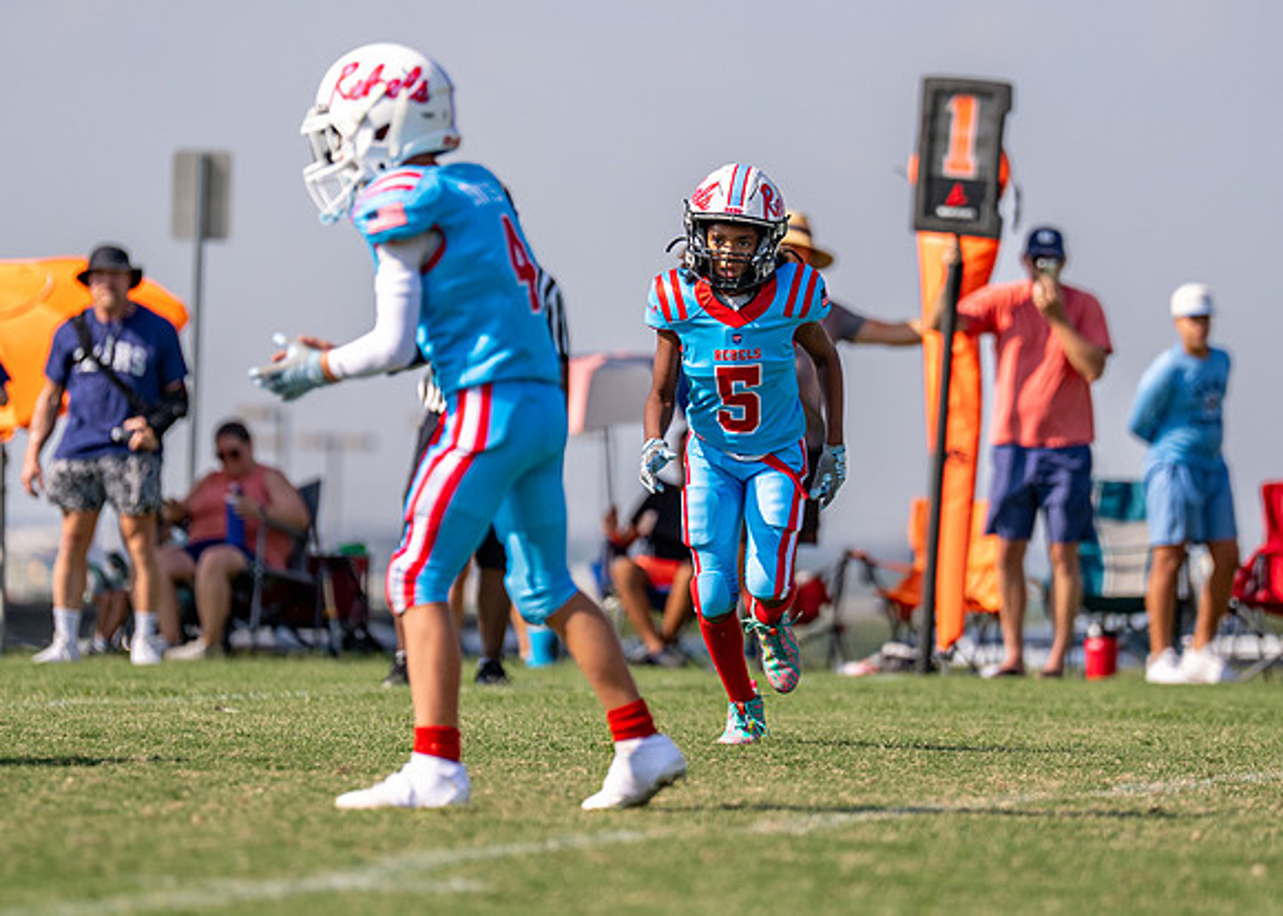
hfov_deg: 5.6
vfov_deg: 4.0
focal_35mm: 362
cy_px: 358
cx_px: 763
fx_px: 13176
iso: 125
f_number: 2.8
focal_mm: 200
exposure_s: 1/3200
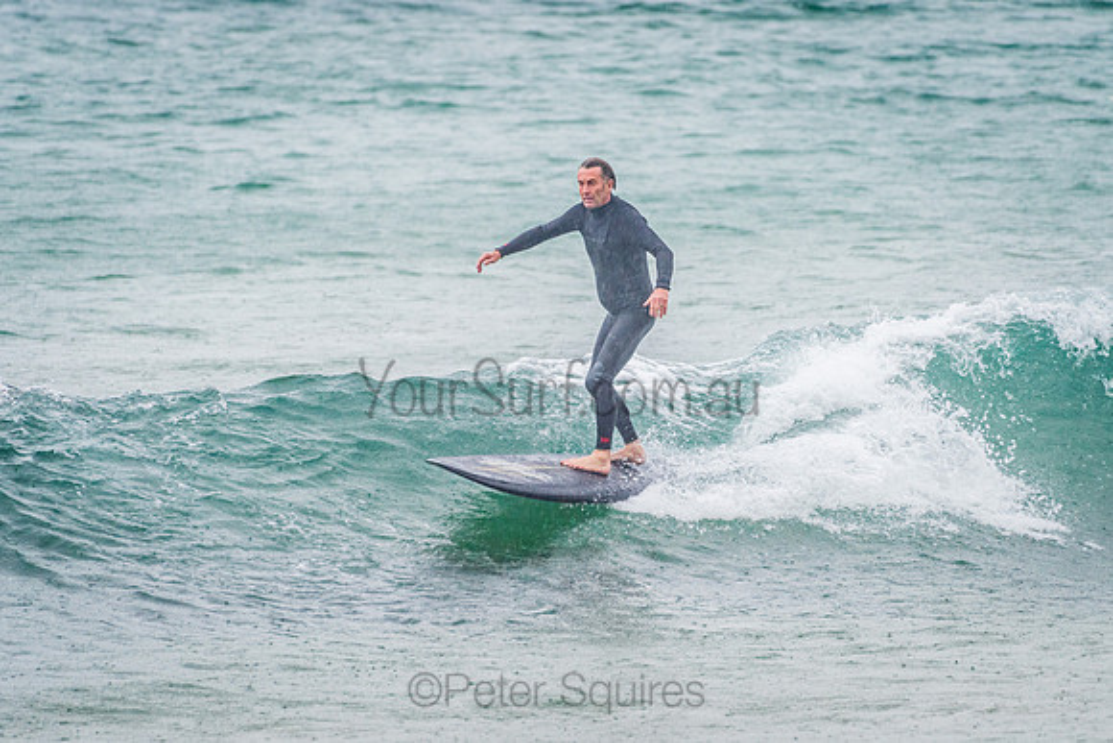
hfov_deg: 3.2
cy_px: 406
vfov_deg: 2.1
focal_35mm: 645
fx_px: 19945
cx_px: 580
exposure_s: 1/320
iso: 360
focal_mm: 500
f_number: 5.6
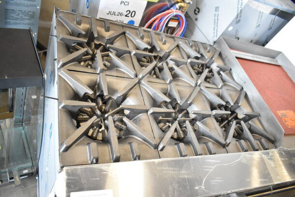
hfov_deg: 67.4
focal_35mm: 27
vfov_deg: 48.0
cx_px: 148
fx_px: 221
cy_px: 98
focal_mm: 18
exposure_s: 1/60
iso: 1600
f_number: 4
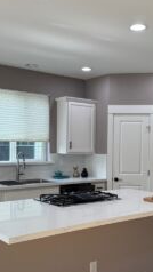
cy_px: 150
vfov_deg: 46.3
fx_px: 317
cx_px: 100
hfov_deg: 27.0
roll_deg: -0.5
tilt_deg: -1.5
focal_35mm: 44
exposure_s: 1/161
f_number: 1.78
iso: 64
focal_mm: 6.76
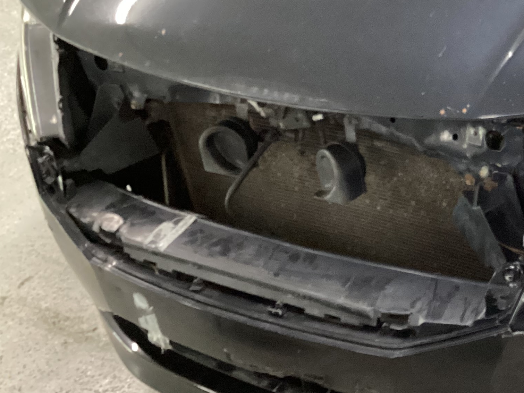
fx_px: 1014
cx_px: 531
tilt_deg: -33.8
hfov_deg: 27.2
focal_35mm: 67
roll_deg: +6.3
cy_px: 155
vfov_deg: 21.9
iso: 500
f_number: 2.4
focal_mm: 3.3
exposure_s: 1/30
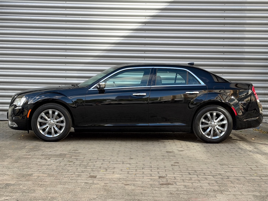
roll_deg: -0.7
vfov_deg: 30.3
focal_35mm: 48
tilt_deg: -3.4
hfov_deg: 39.7
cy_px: 100
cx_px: 134
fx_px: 372
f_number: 1.78
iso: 80
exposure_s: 1/340
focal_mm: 6.76
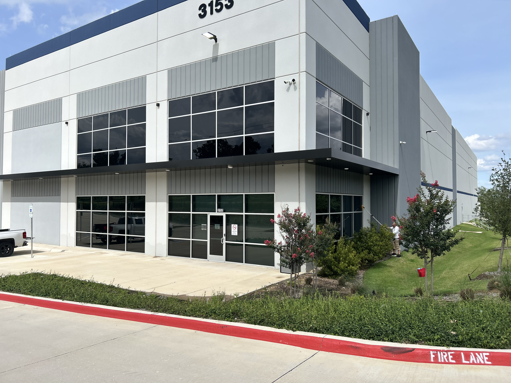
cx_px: 256
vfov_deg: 53.1
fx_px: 384
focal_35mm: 26
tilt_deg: +2.0
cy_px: 192
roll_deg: +0.0
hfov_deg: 67.3
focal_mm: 5.7
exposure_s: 1/3968
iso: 50
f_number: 1.5
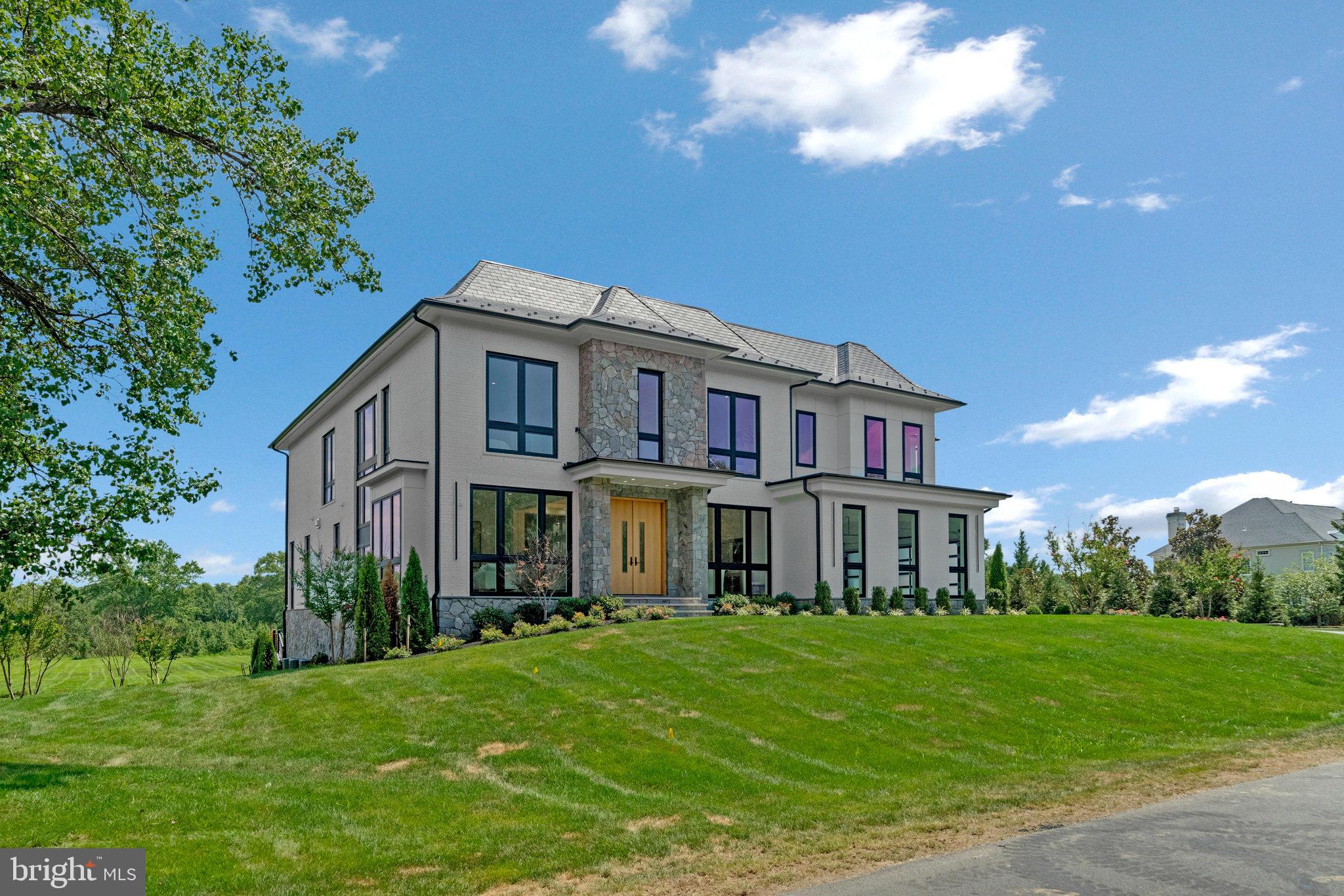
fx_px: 821
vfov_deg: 57.2
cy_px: 448
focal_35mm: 22
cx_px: 672
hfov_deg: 78.6
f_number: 7.1
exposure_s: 1/1600
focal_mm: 22
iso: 1250
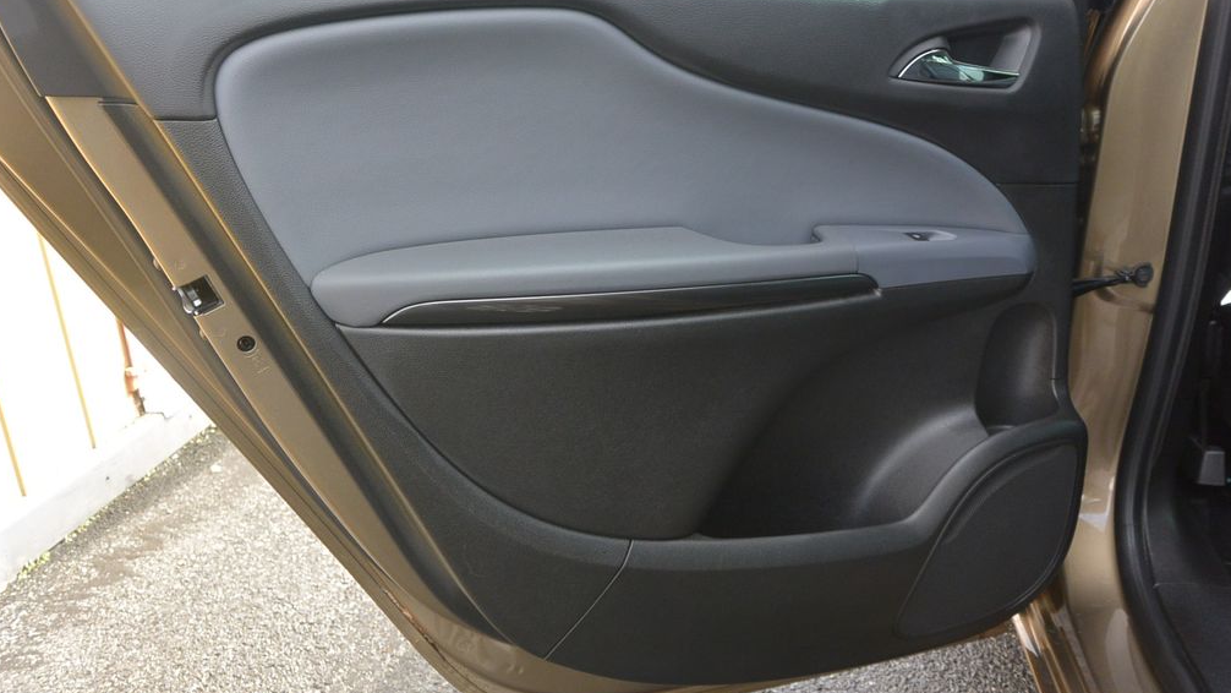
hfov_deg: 61.0
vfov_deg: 36.7
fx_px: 1045
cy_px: 365
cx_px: 614
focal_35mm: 32
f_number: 3.5
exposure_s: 1/250
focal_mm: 11.4
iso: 200
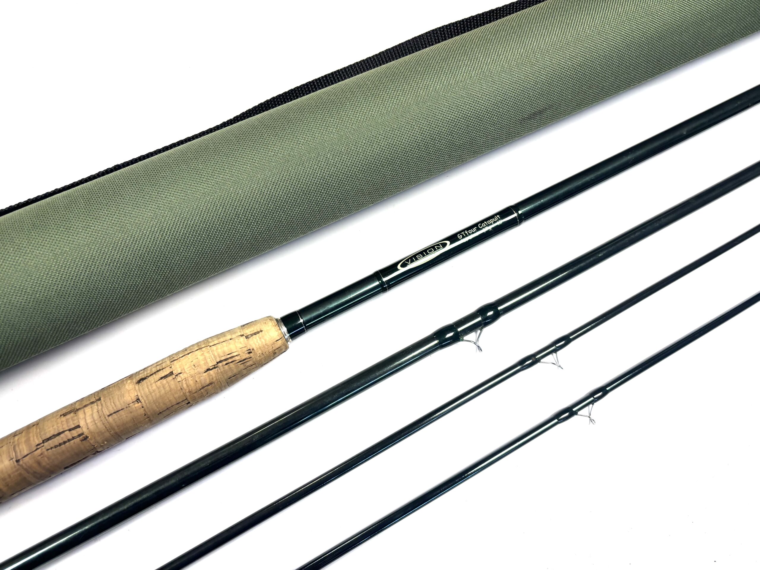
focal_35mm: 26
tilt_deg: -74.2
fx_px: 571
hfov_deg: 67.3
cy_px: 285
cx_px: 380
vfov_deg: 53.1
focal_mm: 5.96
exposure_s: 1/121
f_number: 1.6
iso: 80
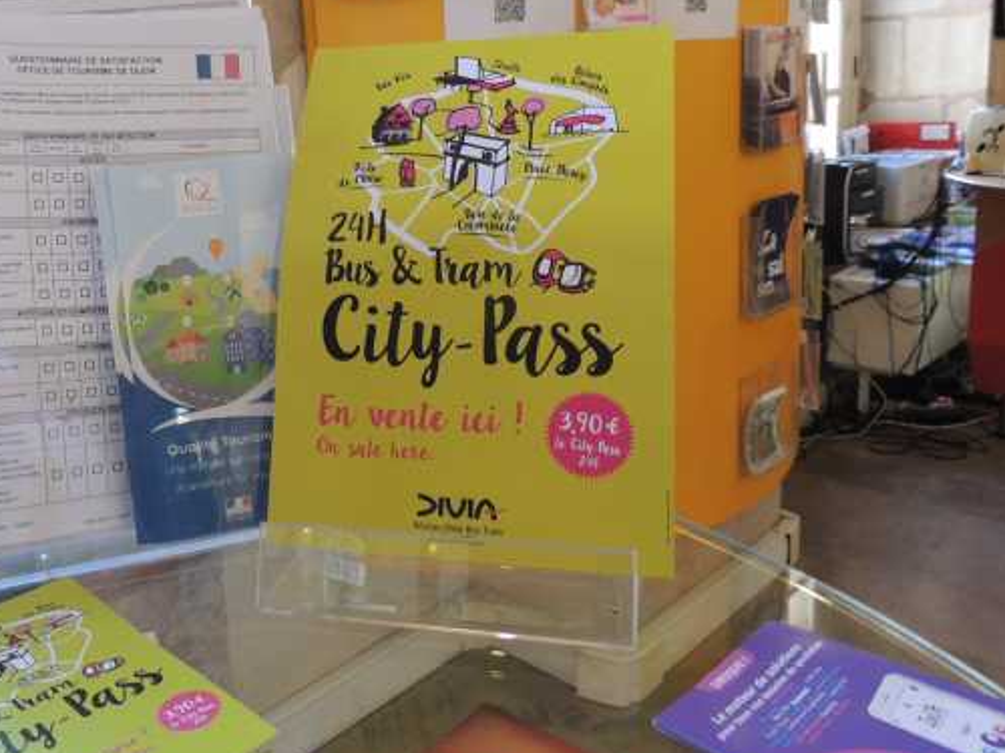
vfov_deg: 43.8
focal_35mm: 32
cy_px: 285
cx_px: 367
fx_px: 929
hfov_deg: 56.0
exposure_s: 1/30
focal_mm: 4.3
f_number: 3
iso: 320
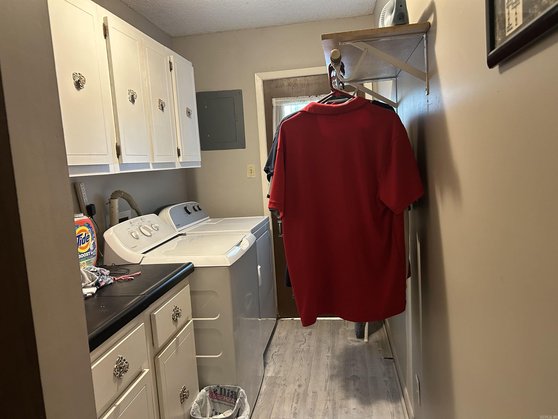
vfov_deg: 53.1
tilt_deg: -5.0
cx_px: 279
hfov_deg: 67.3
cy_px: 210
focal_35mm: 26
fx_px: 419
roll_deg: +2.8
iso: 320
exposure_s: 1/60
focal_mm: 5.7
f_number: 1.5
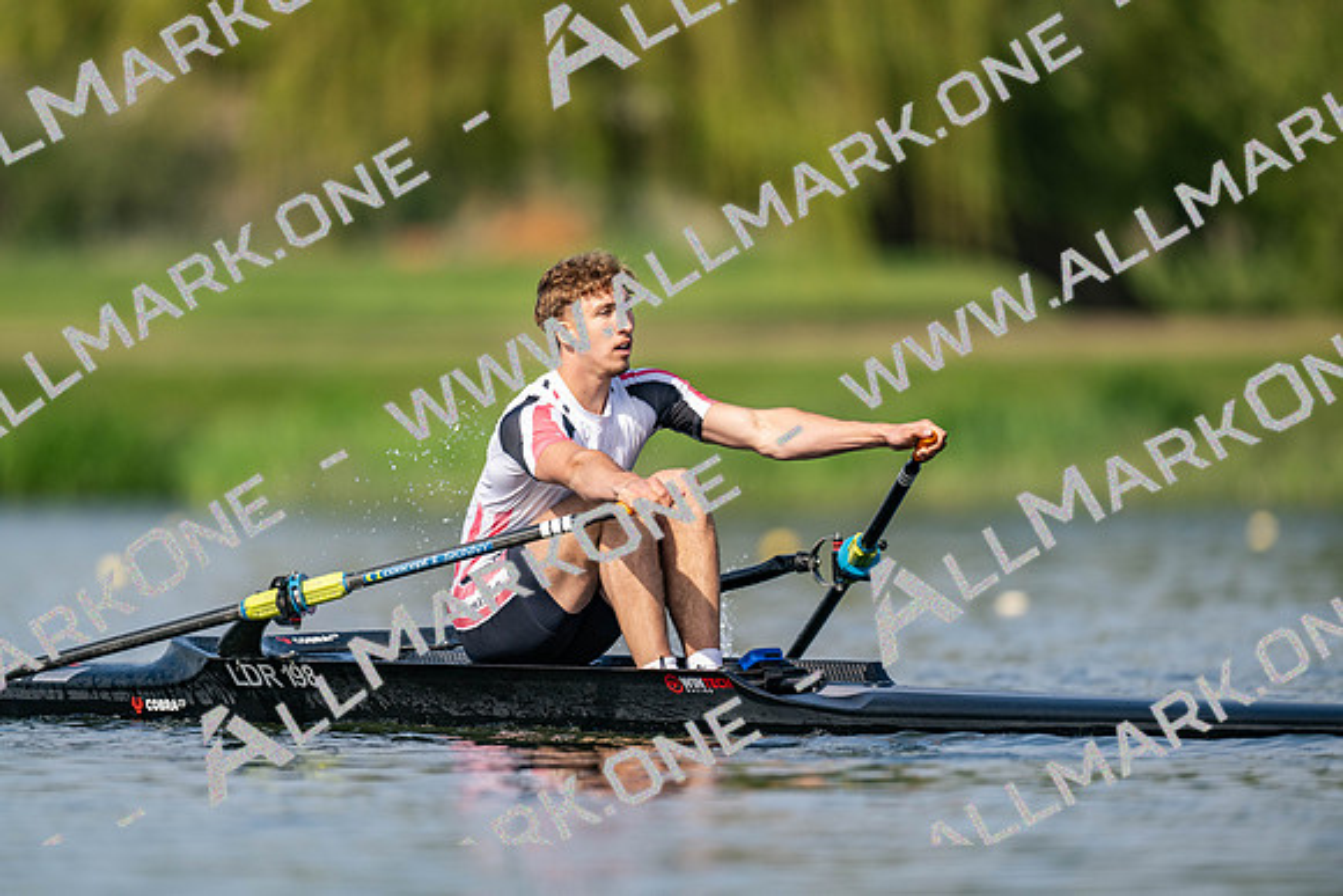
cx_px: 672
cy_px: 448
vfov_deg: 2.3
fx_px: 22388
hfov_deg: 3.4
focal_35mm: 600
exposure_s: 1/2500
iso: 280
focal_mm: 600
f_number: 4
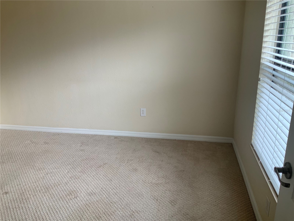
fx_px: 246
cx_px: 147
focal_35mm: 29
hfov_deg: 61.7
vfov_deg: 48.2
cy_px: 110
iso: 64
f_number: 1.8
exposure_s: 1/120
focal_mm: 3
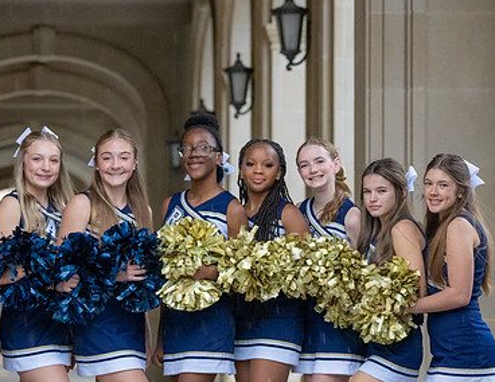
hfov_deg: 11.6
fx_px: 2428
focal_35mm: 168
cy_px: 283
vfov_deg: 9.0
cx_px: 127
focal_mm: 96
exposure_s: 1/250
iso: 5000
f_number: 3.5
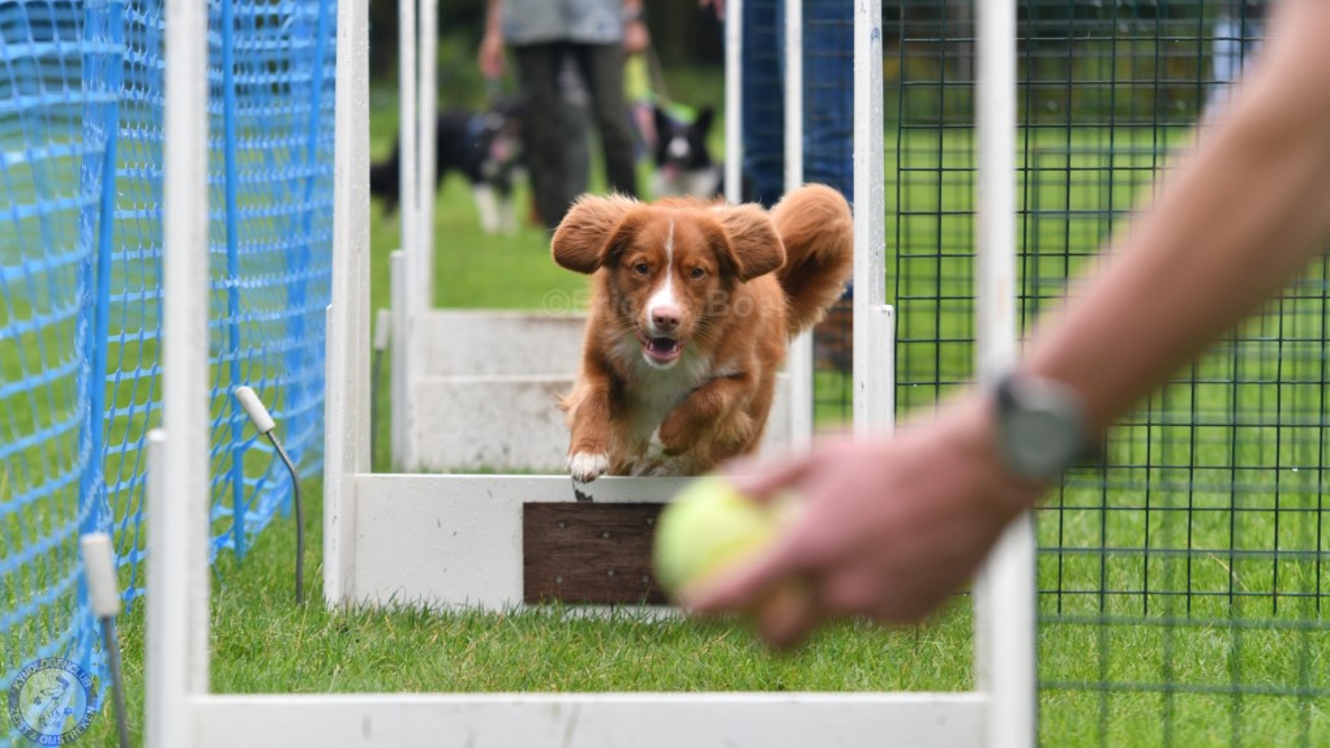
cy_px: 311
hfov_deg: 10.5
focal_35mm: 205
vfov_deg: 5.9
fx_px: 7230
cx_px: 666
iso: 400
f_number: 4.5
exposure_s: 1/1000
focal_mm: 130
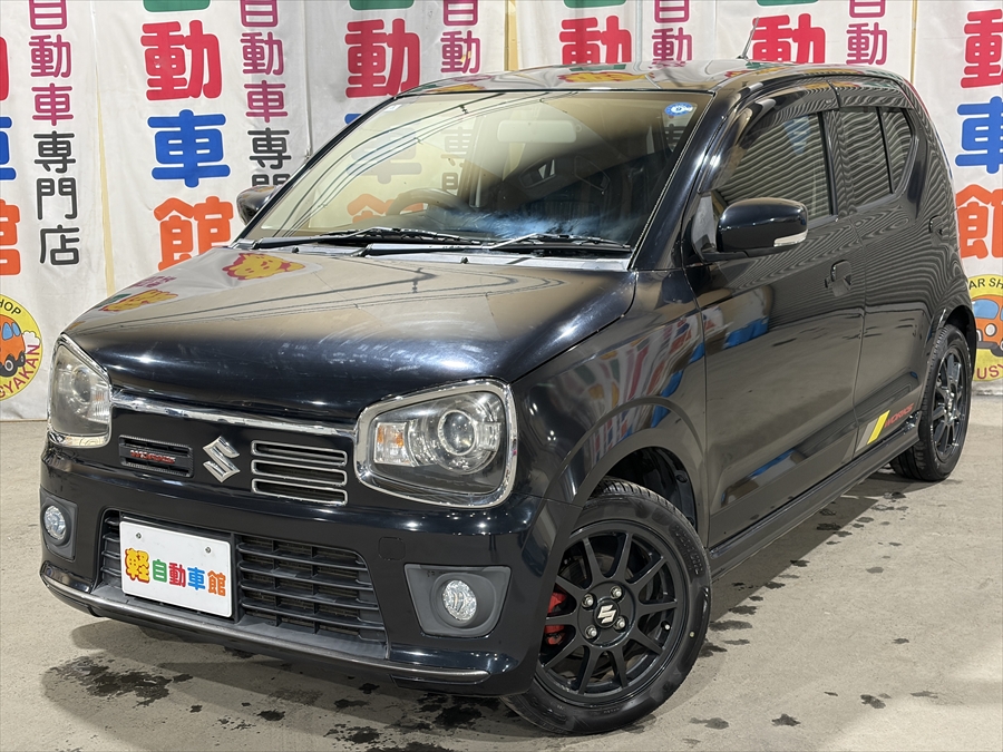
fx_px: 1507
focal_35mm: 52
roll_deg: +1.6
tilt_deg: -10.2
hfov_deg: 36.8
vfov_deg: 28.0
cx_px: 502
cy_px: 376
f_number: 1.6
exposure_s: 1/33
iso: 100
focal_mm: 5.96
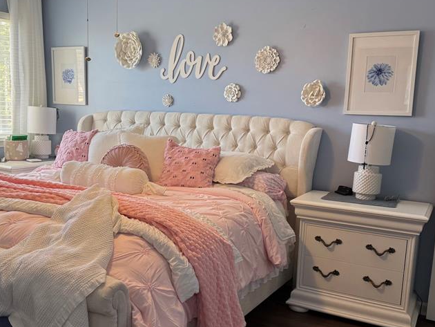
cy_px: 179
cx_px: 184
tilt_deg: -10.1
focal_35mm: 39
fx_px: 490
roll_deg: -1.8
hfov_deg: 47.7
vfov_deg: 36.8
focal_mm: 6.76
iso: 100
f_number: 1.78
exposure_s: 1/120
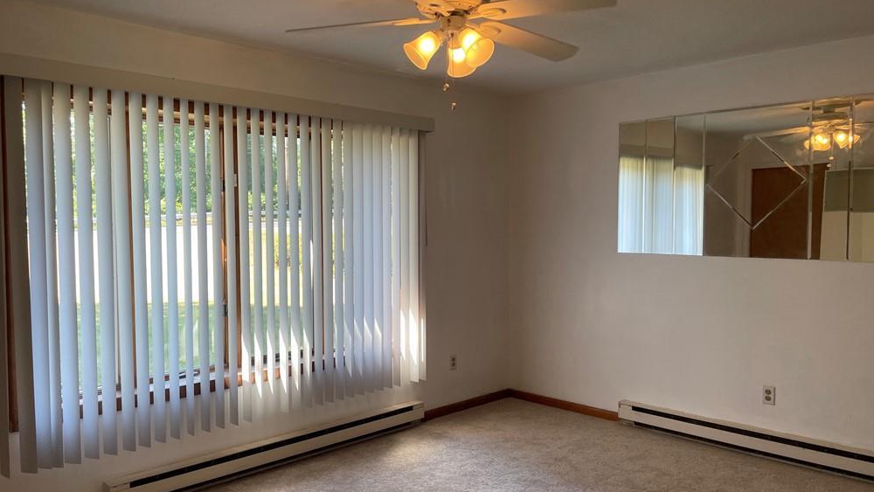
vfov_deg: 40.2
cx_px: 434
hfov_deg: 66.1
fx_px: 672
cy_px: 261
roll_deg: +0.5
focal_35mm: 29
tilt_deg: -2.1
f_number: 1.6
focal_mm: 4.2
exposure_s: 1/120
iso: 64
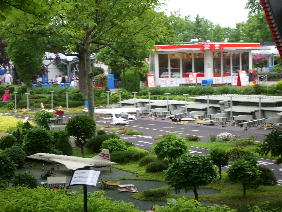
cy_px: 106
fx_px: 872
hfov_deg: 18.4
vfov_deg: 13.8
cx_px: 141
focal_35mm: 107
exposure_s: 1/125
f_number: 4.8
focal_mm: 17.4
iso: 100
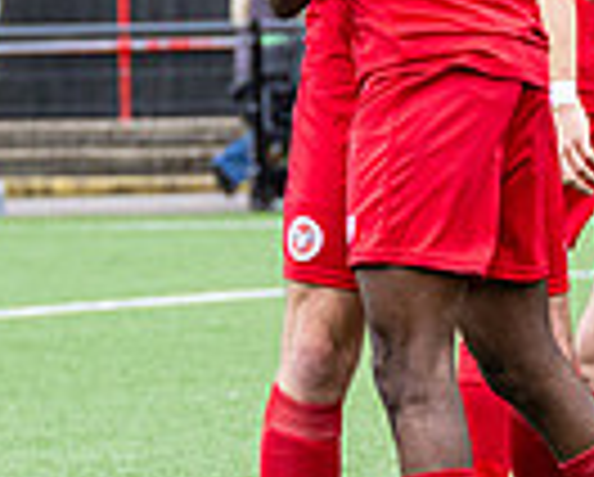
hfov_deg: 3.3
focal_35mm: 587
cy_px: -42
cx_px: 604
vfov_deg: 2.6
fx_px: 10335
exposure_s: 1/1000
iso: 800
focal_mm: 98
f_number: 4
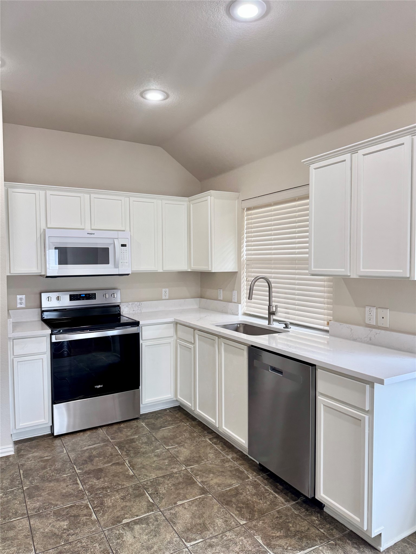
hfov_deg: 56.8
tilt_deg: -2.8
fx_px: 385
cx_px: 208
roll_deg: +0.9
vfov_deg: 71.6
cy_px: 277
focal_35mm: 24
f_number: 1.78
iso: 125
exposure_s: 1/120
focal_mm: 6.76
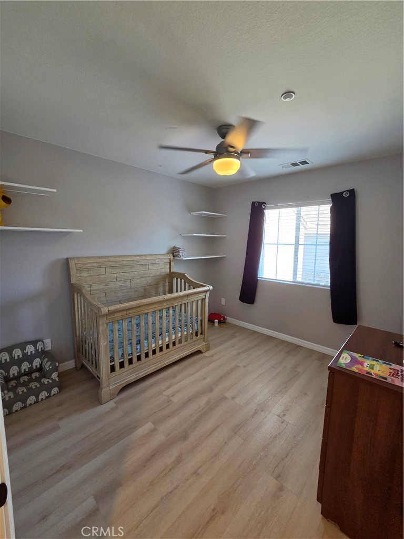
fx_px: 202
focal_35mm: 13
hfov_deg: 89.9
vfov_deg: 106.2
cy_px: 270
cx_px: 202
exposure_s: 1/120
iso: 320
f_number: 2.2
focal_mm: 2.2
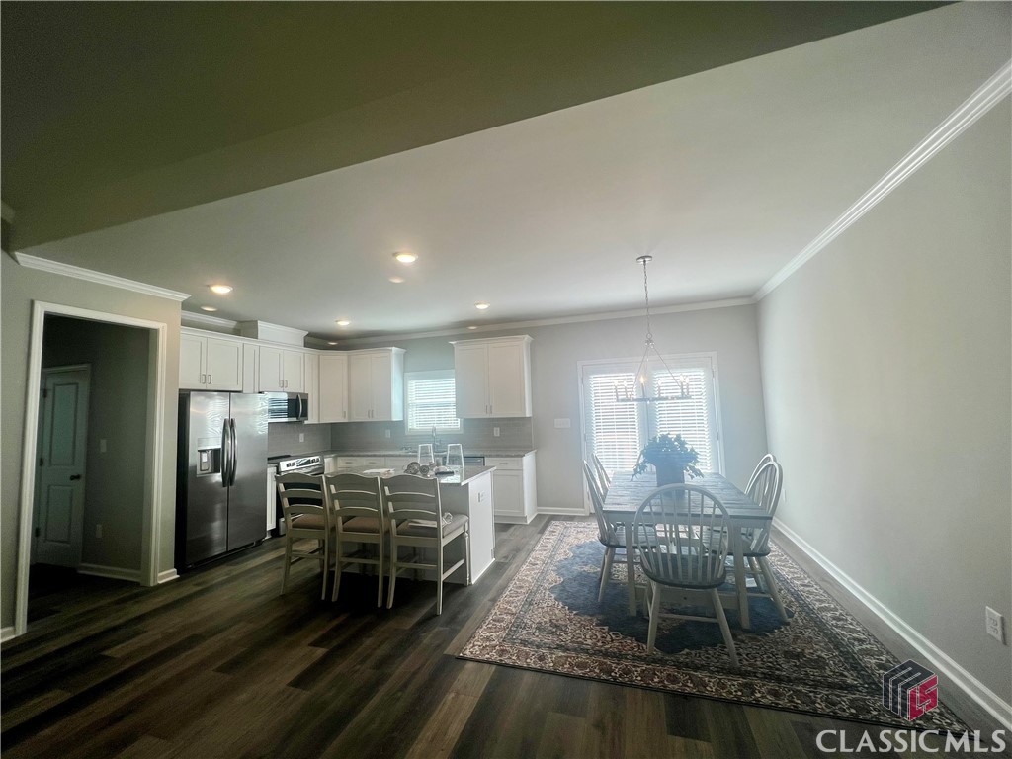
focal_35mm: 13
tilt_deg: +3.7
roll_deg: +2.1
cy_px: 380
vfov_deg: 89.9
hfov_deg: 106.2
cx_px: 506
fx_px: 380
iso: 32
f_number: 1.8
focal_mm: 1.57
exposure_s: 1/120
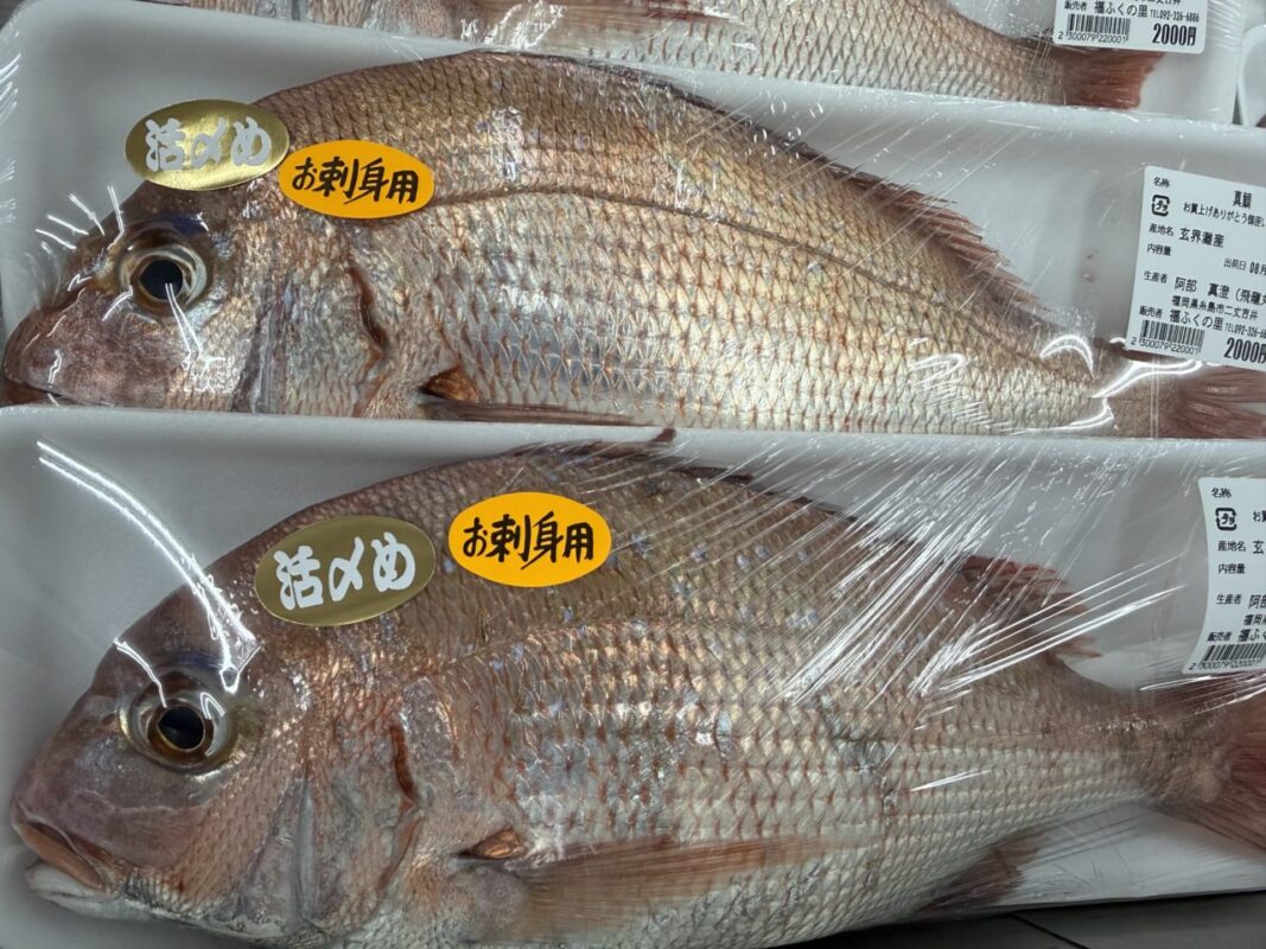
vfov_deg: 56.8
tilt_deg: -74.3
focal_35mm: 24
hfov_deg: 71.6
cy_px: 474
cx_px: 633
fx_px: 878
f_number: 2.2
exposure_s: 1/120
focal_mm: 2.22
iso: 125
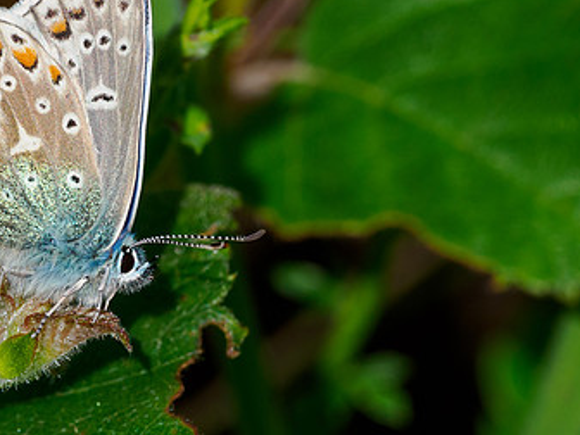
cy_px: 230
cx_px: 105
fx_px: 27361
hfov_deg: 1.2
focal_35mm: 1633
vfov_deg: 0.9
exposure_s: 1/500
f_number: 8
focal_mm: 300
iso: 200
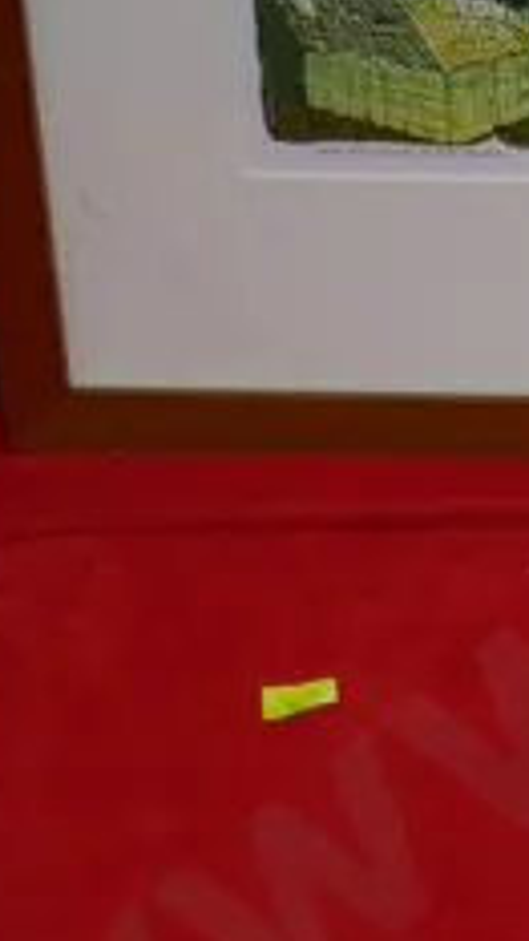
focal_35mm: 182
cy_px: -103
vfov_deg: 11.6
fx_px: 4540
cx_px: 1619
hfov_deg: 6.1
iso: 200
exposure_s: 1/80
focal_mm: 19
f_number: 4.1
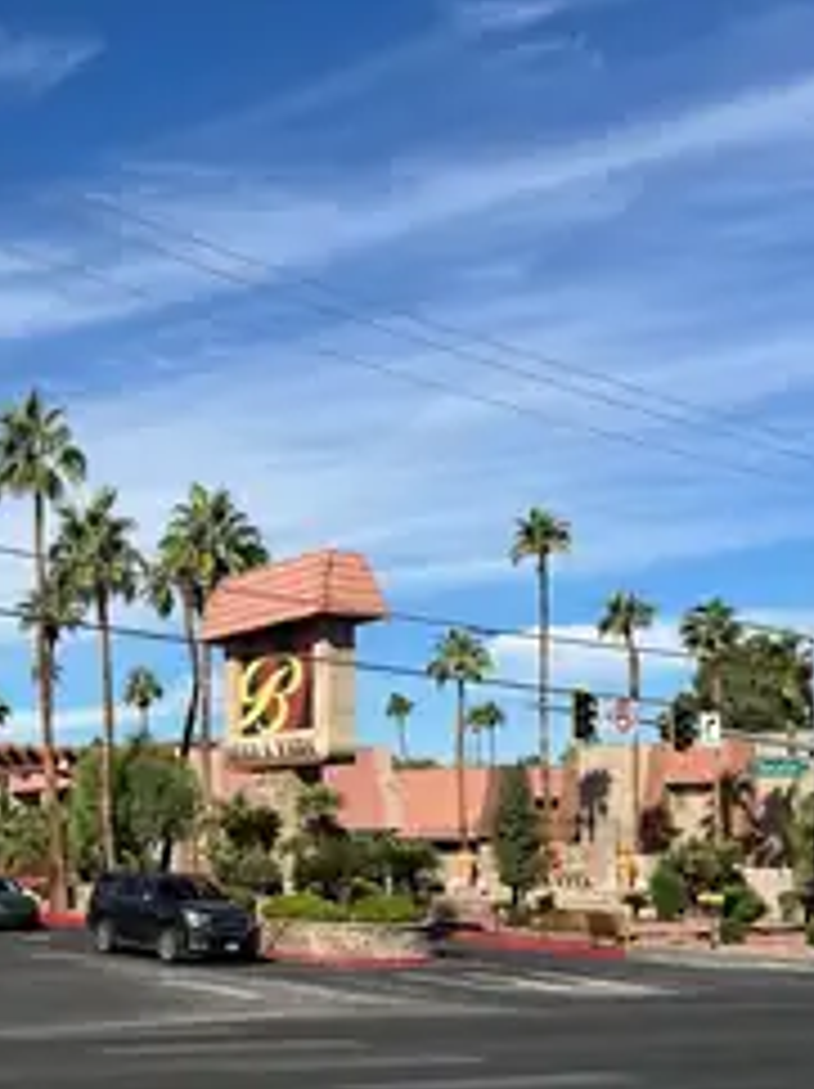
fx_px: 1351
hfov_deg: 32.8
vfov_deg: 43.5
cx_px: 184
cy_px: 698
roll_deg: +0.4
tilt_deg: +6.7
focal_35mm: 43
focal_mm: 5.7
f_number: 1.5
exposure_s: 1/5587
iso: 50
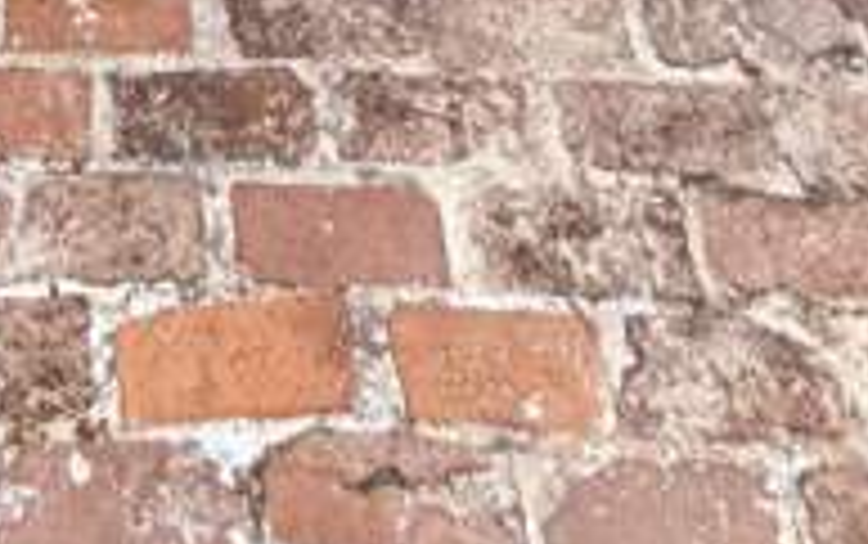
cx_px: 9
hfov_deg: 24.1
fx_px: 1941
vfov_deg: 9.1
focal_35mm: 82
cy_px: -1430
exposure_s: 1/121
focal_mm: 2.22
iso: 100
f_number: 2.2
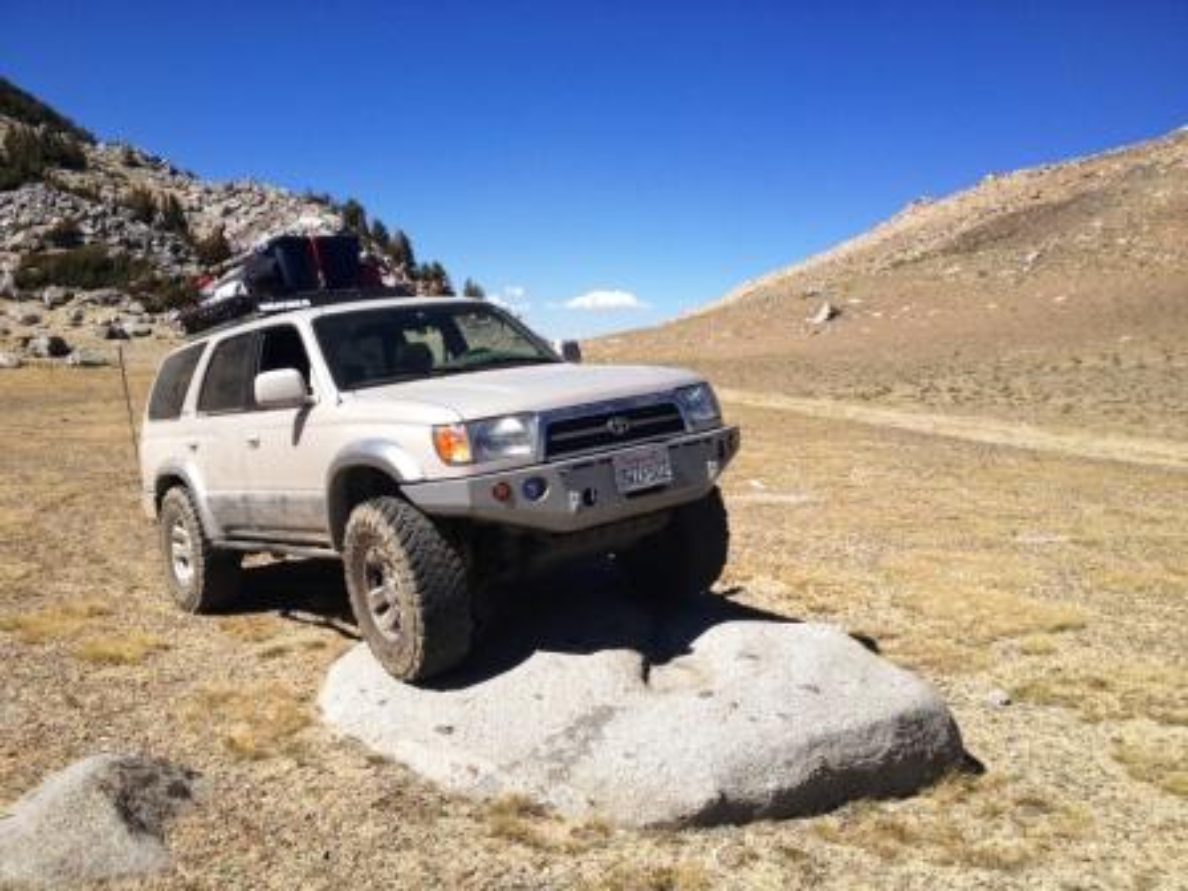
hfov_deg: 52.6
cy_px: 446
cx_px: 594
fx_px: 1201
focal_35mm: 35
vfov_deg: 40.7
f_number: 2.4
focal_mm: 4.28
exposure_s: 1/2123
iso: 64
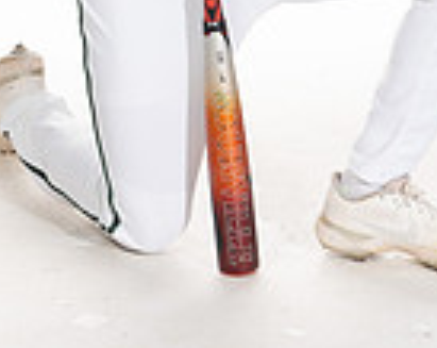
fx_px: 2271
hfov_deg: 11.0
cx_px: 121
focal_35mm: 176
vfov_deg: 8.3
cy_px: -367
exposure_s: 1/250
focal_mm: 57
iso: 400
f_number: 6.3
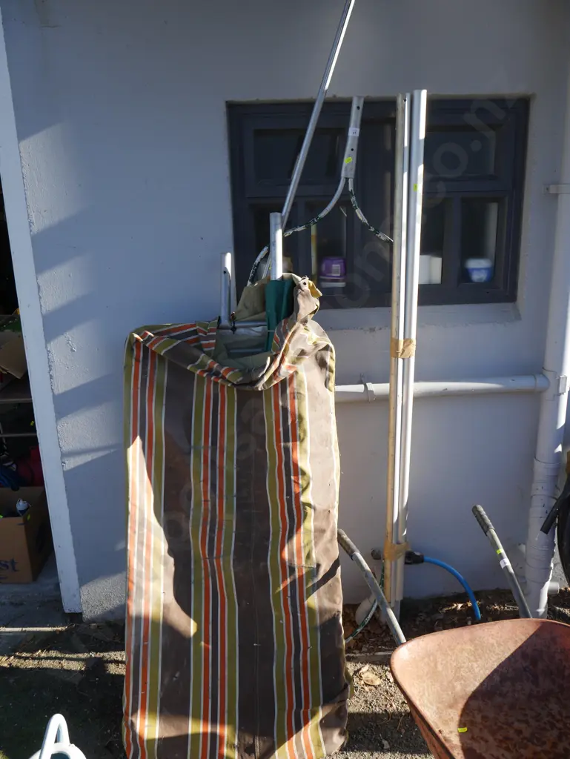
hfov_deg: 49.8
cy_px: 380
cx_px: 285
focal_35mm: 28
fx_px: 614
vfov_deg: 63.4
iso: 200
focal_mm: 14
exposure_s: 1/250
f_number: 5.6
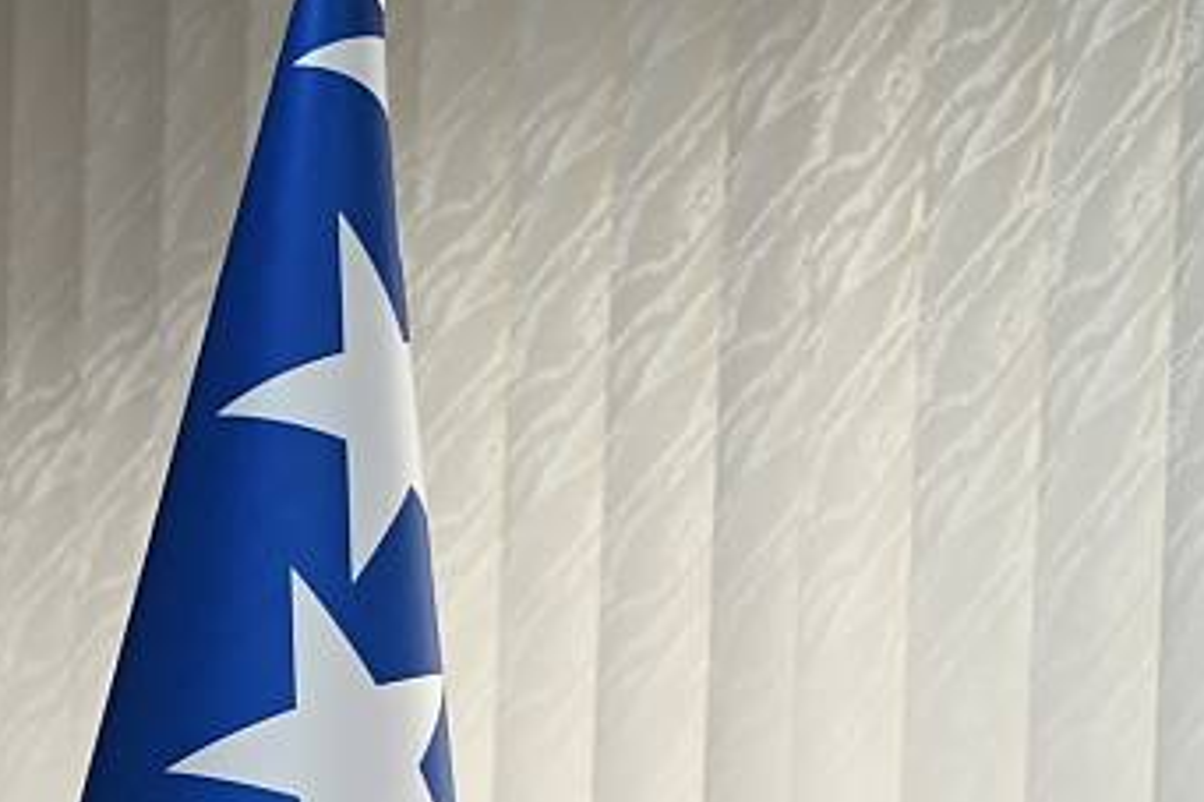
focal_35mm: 172
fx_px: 5743
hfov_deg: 11.4
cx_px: -699
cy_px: 1961
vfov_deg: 7.4
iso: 200
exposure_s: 1/80
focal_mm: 30.5
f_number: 4.5
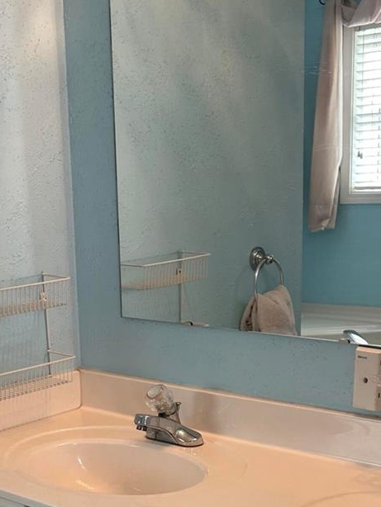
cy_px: 416
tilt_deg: -15.2
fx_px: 953
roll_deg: +2.6
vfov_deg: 29.1
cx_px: 102
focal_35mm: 65
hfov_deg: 22.4
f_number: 1.5
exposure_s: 1/120
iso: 40
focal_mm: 5.7
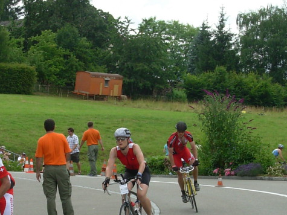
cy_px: 156
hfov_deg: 13.1
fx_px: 1252
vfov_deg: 9.8
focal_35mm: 151
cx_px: 145
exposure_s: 1/683
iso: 50
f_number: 3.5
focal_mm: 11.5
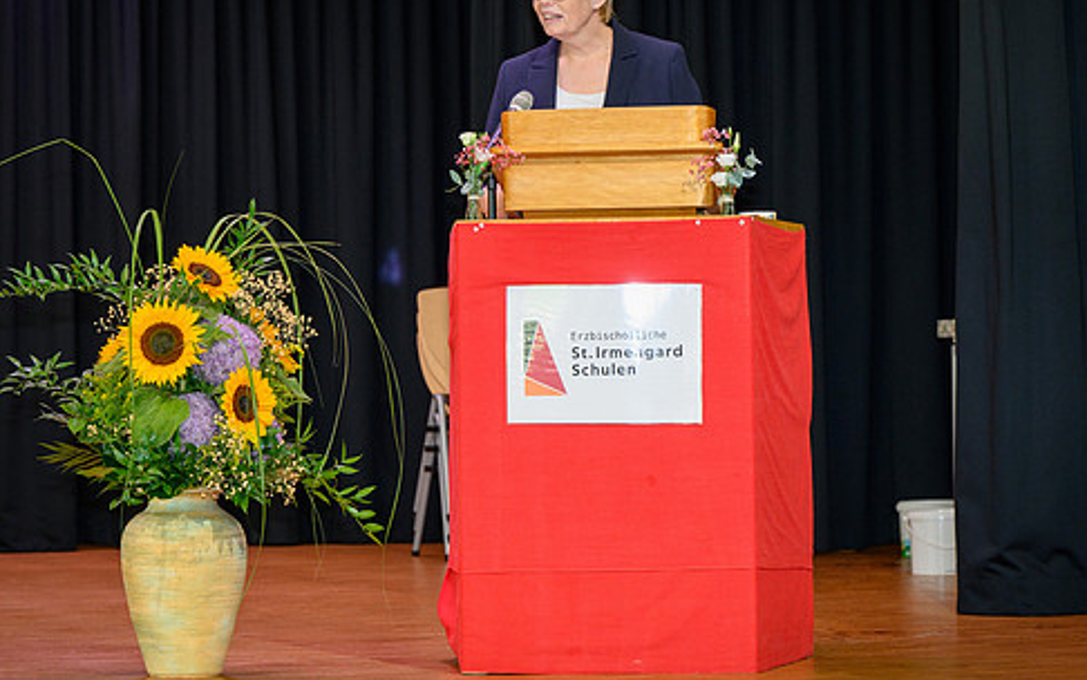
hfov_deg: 16.6
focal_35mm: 126
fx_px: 3734
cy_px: 281
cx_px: 512
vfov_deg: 10.4
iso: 2000
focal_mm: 94
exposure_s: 1/200
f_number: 5
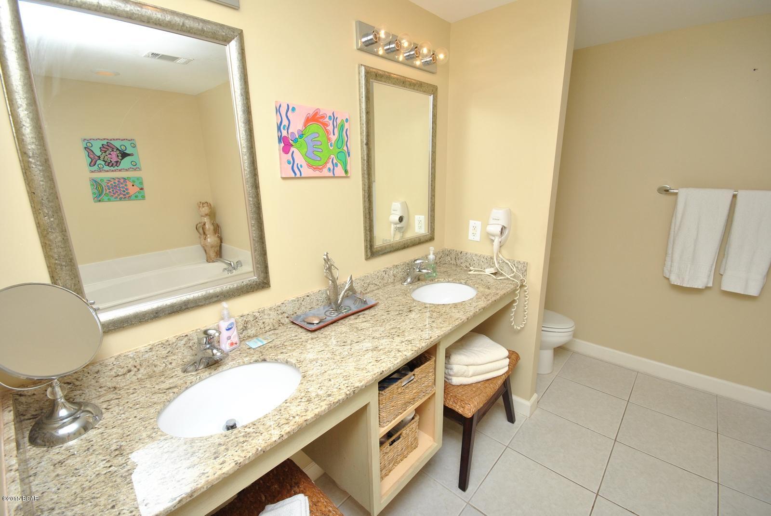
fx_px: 322
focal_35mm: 15
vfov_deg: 77.5
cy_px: 258
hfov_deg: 100.3
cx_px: 386
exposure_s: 1/200
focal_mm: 10
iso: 400
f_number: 9
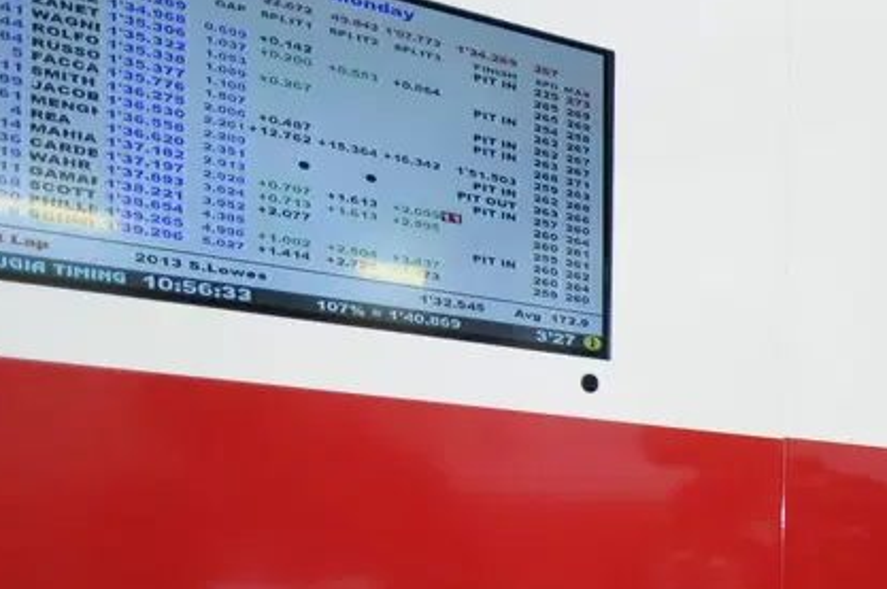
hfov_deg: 24.5
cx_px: 1227
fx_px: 1698
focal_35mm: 69
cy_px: 594
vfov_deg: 19.1
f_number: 4
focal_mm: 16
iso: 800
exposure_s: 1/125
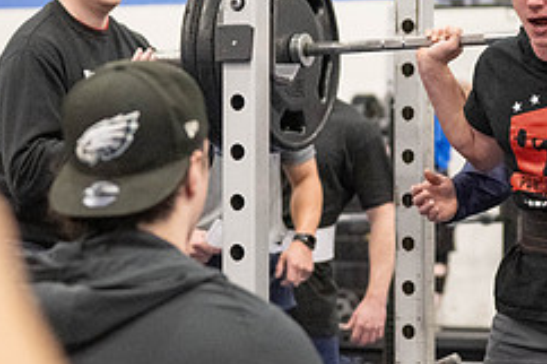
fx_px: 2551
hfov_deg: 12.2
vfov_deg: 8.1
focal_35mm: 168
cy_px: 46
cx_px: 280
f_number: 2.8
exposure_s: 1/320
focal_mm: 70
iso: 6400
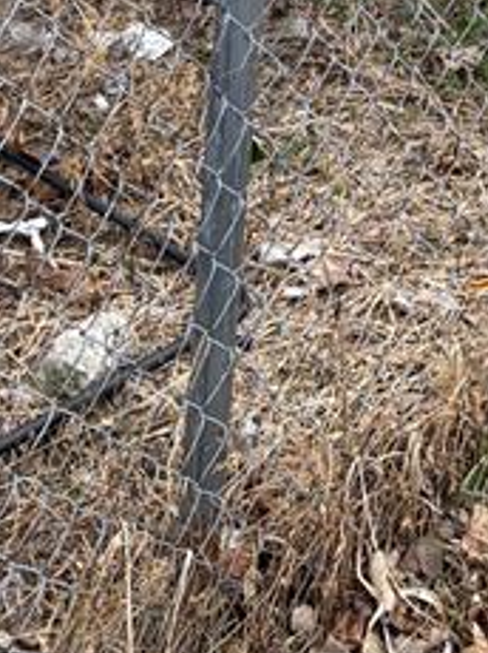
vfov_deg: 19.4
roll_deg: -0.5
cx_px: 539
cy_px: -346
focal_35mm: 87
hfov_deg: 16.4
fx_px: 1638
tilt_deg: -5.4
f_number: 1.6
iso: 50
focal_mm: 5.96
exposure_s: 1/850
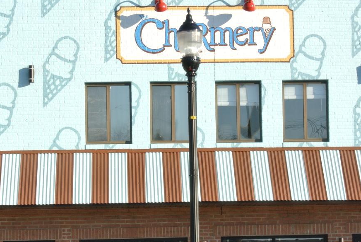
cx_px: 200
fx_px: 1516
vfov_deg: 9.1
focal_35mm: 151
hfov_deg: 13.6
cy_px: 178
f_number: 13
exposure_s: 1/60
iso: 100
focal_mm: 25.2
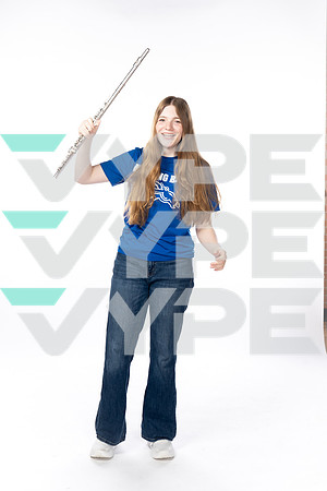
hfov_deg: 24.6
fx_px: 749
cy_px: 246
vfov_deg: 36.2
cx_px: 164
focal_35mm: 55
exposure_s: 1/250
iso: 640
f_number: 8
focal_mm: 55
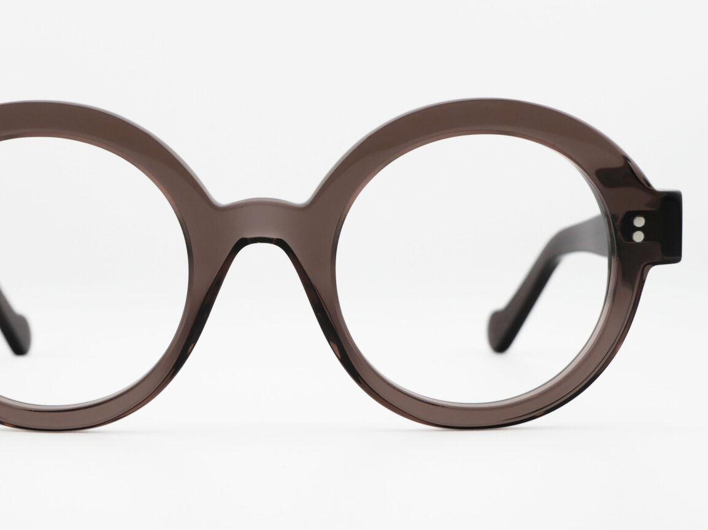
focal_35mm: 71
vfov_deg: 20.7
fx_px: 1452
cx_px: 260
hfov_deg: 27.3
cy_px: 224
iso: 200
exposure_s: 1/500
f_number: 6.3
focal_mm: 20
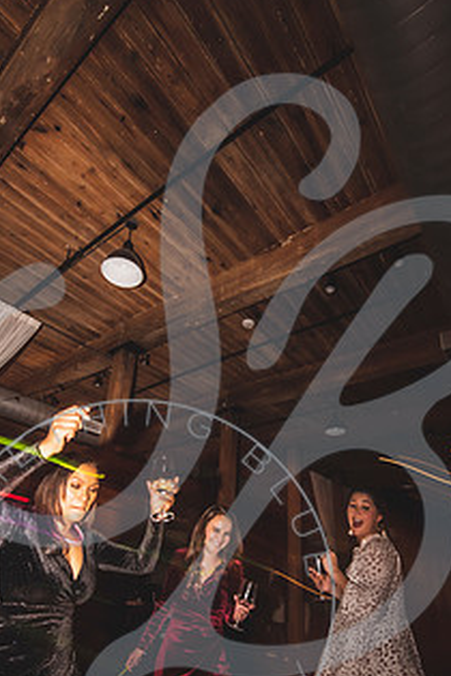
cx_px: 232
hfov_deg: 61.9
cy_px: 436
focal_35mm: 20
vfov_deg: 81.9
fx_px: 376
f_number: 11
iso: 1000
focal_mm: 14
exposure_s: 1/6
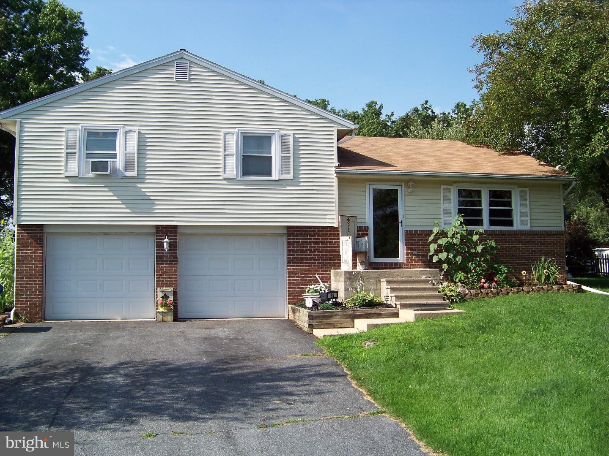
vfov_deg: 39.7
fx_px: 633
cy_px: 228
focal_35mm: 36
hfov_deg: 51.4
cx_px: 304
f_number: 2.8
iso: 69
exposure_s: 1/1000
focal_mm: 5.85
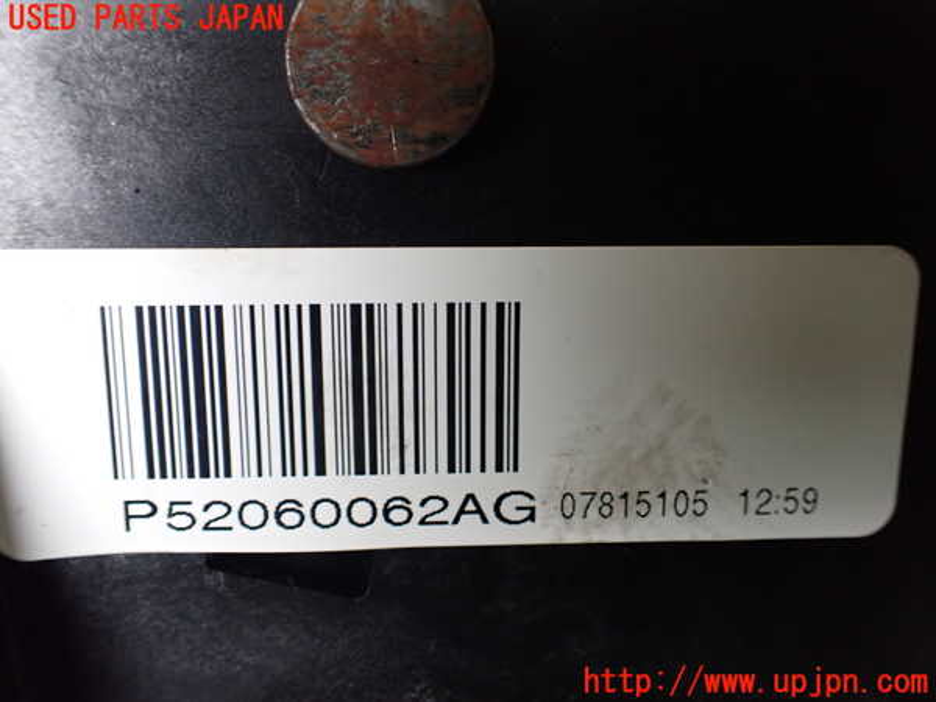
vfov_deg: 46.8
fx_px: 811
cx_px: 468
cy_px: 351
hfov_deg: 60.0
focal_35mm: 30
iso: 800
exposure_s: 1/80
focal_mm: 5.4
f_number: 2.3
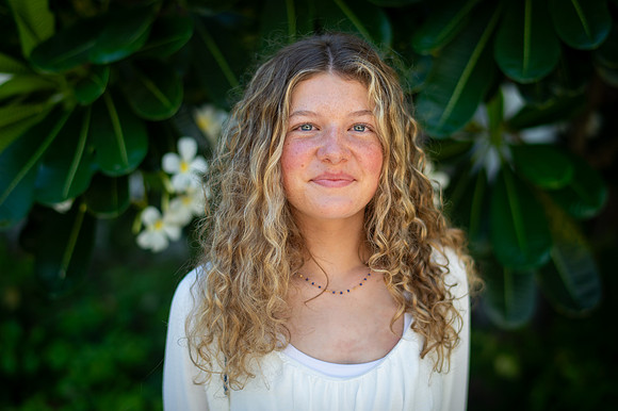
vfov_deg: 23.4
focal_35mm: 58
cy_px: 206
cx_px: 309
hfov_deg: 34.5
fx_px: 995
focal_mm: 58
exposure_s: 1/200
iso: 125
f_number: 2
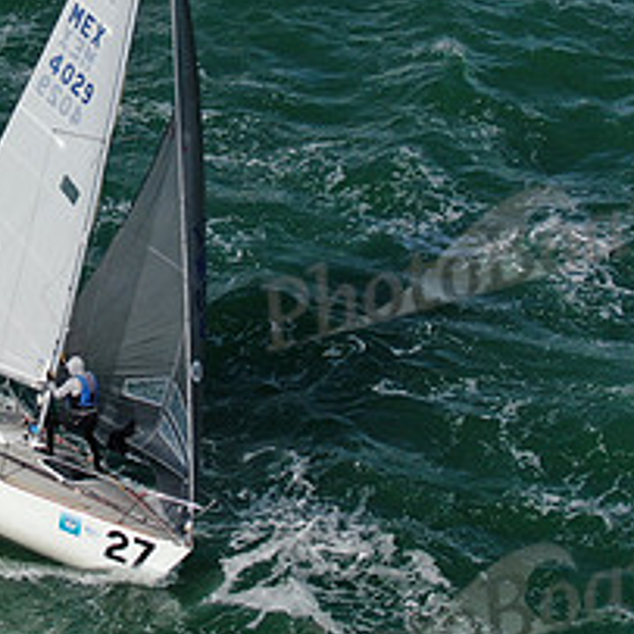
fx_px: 2507
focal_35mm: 121
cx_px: 81
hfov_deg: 14.3
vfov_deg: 14.3
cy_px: 126
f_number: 3.8
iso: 100
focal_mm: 8.6
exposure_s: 1/1600
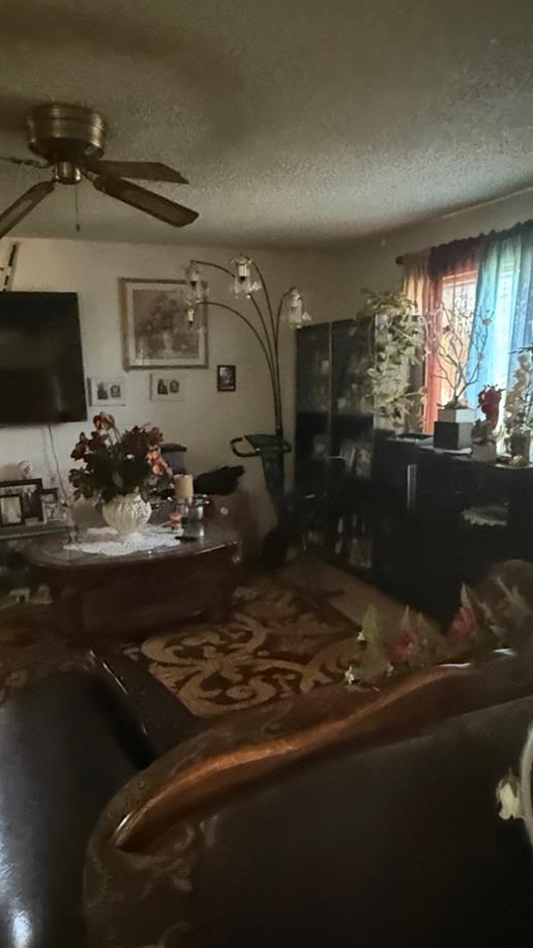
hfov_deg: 45.9
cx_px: 233
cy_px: 486
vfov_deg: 74.0
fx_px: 628
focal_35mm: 25
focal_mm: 2.22
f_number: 2.2
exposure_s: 1/30
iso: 2000
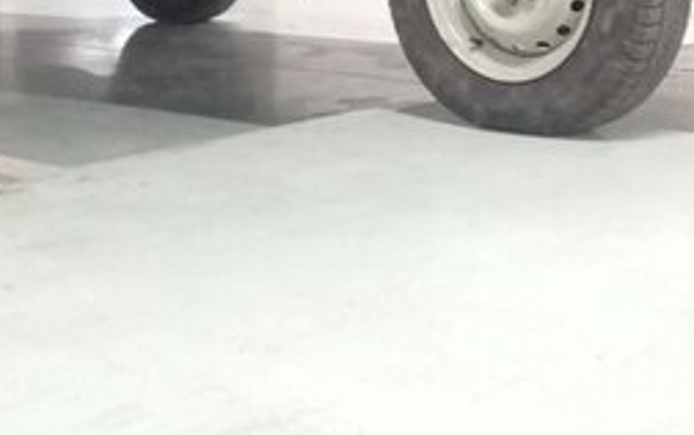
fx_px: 1628
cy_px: -175
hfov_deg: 24.1
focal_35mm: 86
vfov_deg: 14.4
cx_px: 319
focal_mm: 3.3
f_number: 2.2
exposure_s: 1/17
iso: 500
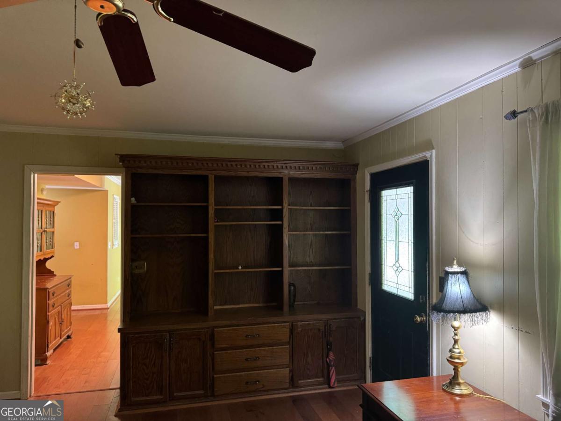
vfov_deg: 56.8
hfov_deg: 71.6
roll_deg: -0.3
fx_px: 389
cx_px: 280
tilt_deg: +1.2
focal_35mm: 24
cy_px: 210
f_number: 1.78
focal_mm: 6.76
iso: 640
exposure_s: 1/40
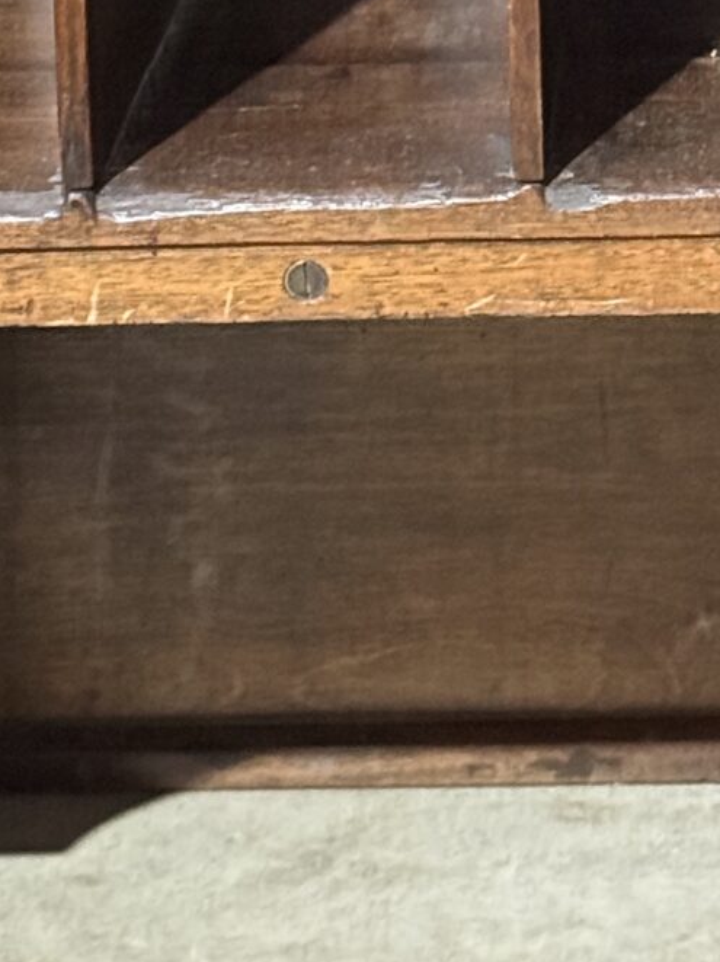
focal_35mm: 186
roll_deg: +0.9
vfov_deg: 10.3
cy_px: -524
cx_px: 604
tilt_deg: -8.3
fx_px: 5163
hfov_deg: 8.0
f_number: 1.78
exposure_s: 1/28
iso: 800
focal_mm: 6.76
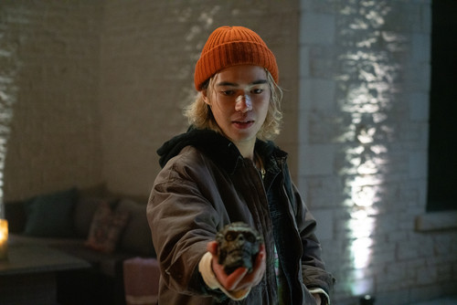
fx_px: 889
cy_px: 152
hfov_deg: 28.8
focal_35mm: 70
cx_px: 228
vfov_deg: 19.5
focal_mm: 70
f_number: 4.5
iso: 8000
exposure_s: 1/40
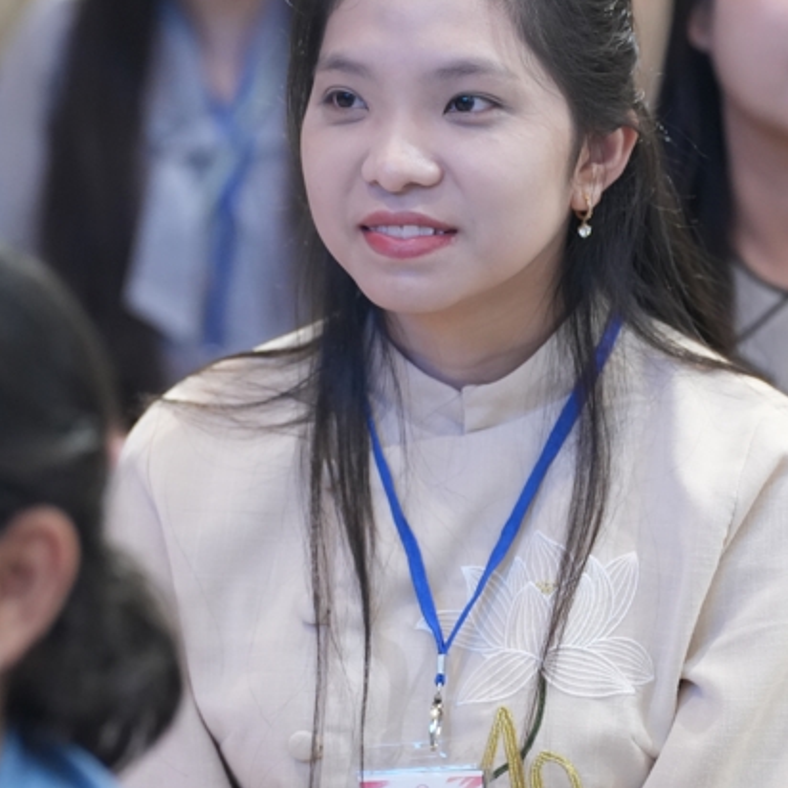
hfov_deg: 8.3
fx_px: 5434
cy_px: 383
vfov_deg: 8.3
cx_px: 435
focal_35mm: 211
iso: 3200
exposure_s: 1/125
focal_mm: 105
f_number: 2.8
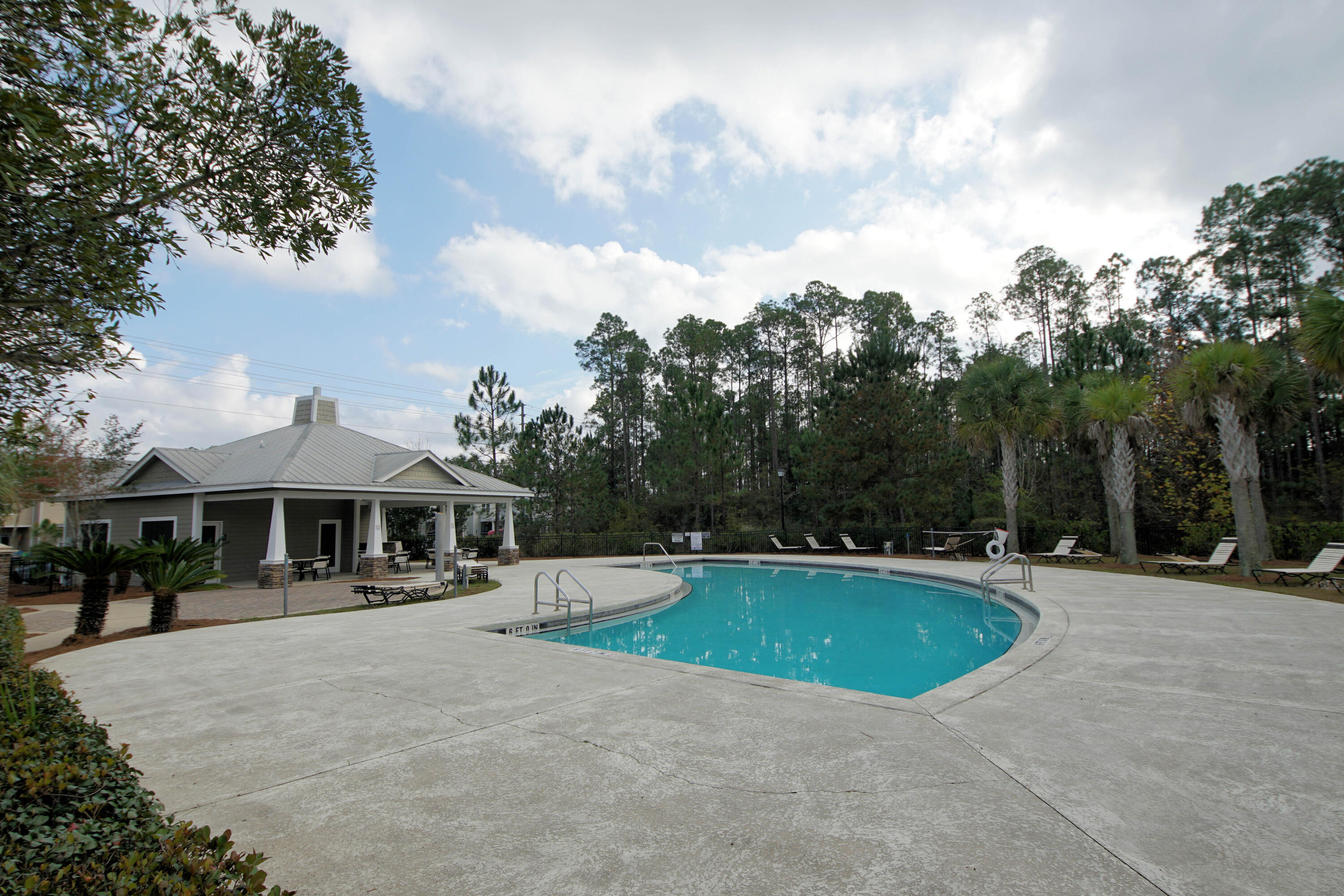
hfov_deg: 90.0
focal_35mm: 18
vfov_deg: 67.4
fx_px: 672
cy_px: 448
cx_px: 672
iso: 100
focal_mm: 12
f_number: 8
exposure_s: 1/200
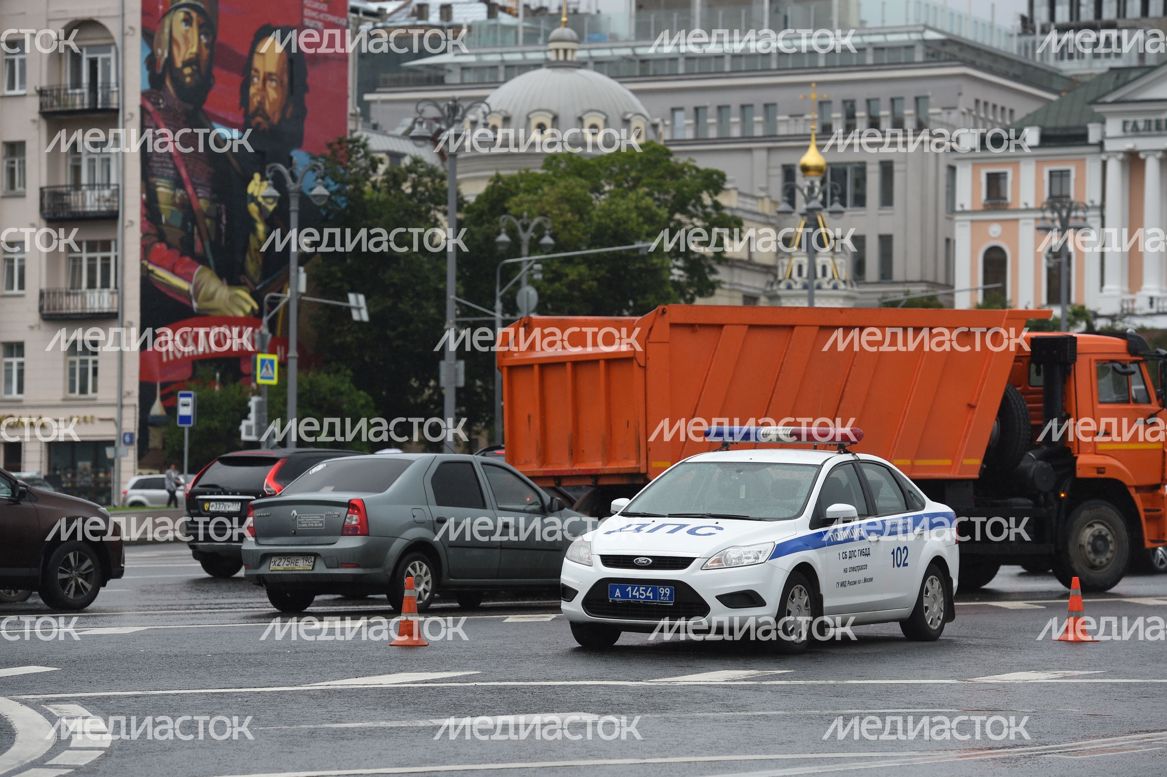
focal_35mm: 135
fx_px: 4374
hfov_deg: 15.2
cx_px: 584
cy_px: 388
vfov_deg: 10.1
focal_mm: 135
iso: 1000
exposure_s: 1/2500
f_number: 5
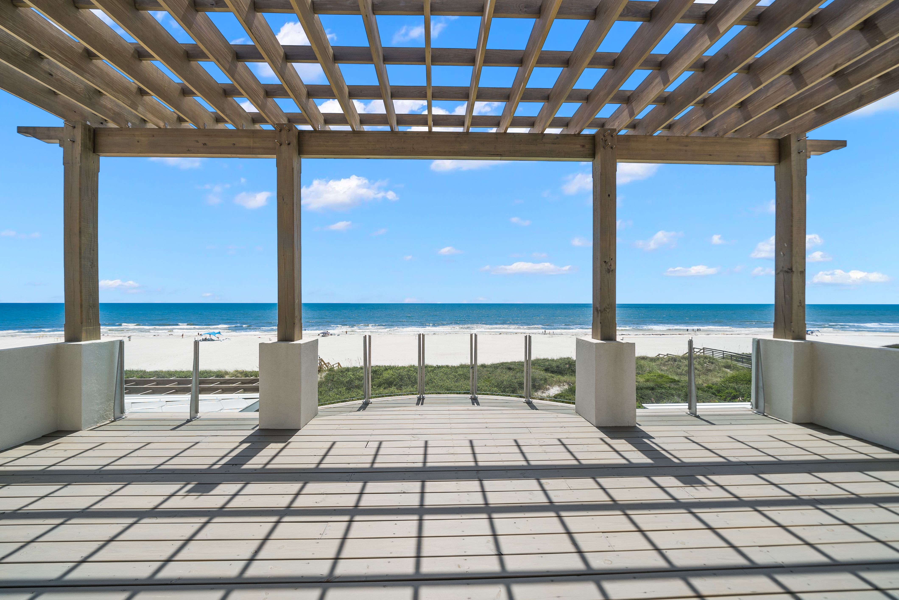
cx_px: 450
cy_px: 300
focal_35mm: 12
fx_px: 300
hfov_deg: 112.6
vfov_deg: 90.1
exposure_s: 1/400
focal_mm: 12
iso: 80
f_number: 7.1
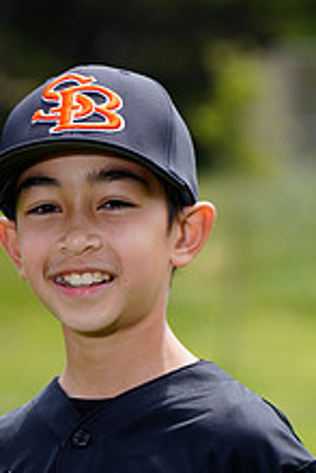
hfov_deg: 2.7
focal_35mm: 503
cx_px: 66
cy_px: 540
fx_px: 6612
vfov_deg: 4.1
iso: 100
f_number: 6.3
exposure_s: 1/250
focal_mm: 191
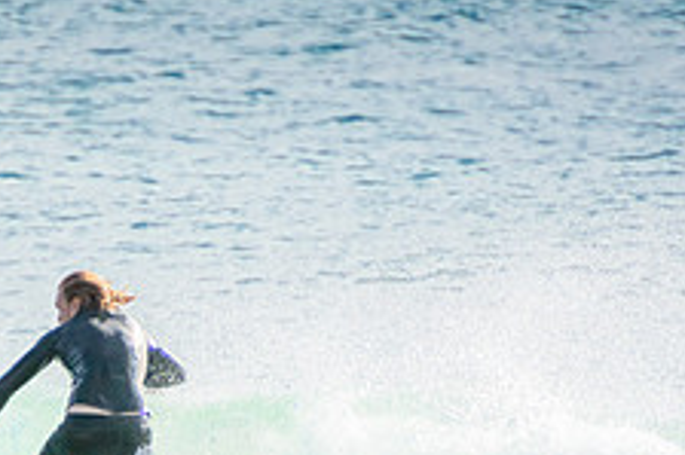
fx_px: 29585
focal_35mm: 1556
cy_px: 554
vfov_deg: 0.9
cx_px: 153
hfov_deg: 1.3
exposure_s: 1/2000
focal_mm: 400
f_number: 5.6
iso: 360
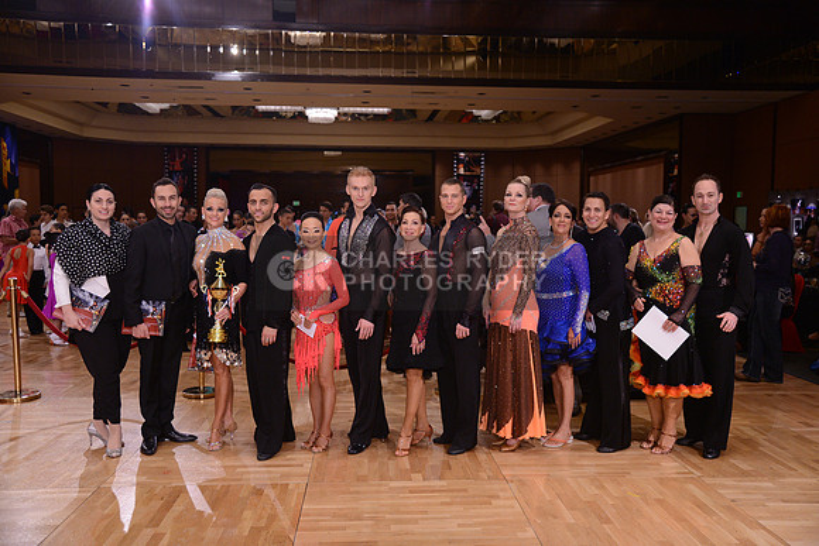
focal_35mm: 35
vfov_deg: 37.9
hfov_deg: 54.4
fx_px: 796
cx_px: 410
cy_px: 273
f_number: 4
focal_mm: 35
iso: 1600
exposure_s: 1/250
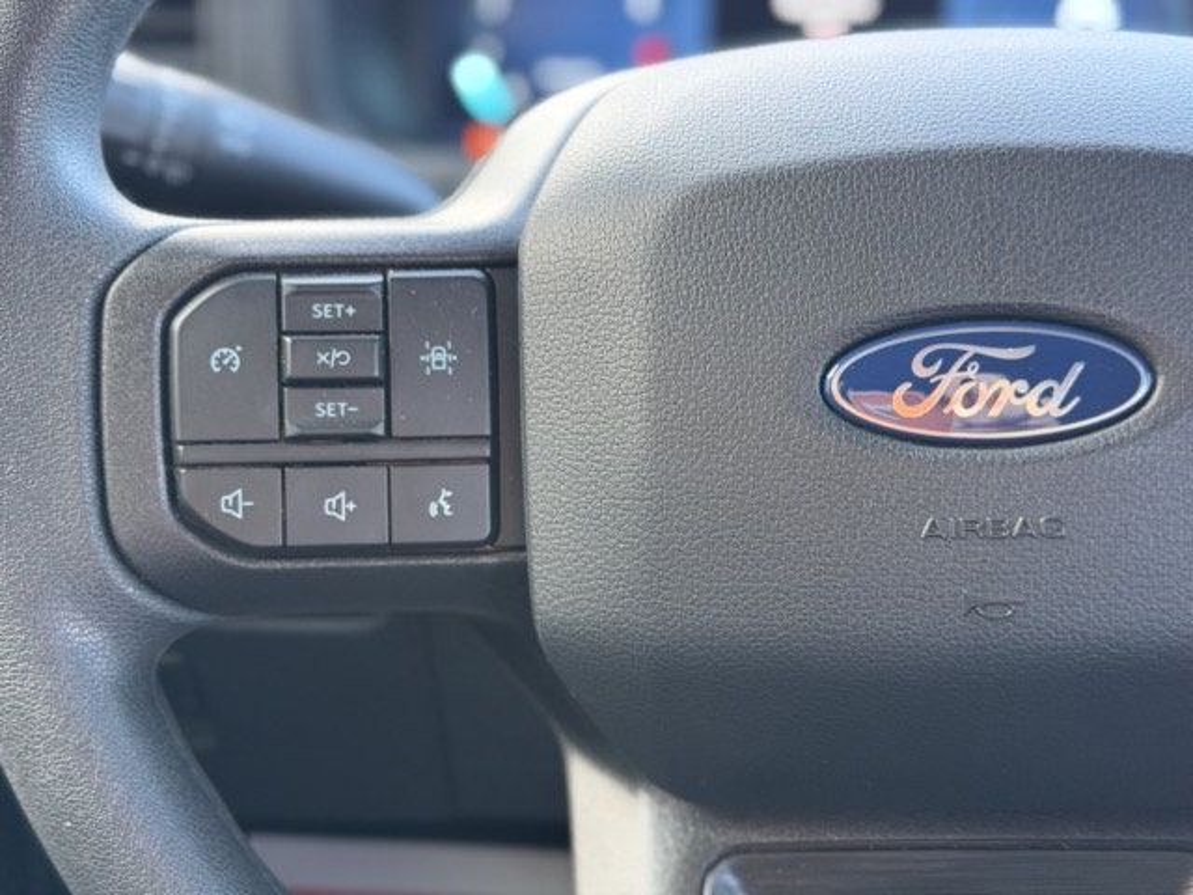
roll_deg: +0.8
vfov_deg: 30.3
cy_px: 448
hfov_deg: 39.7
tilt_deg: -24.3
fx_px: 1654
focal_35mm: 48
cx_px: 596
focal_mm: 6.76
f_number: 1.78
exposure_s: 1/55
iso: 250
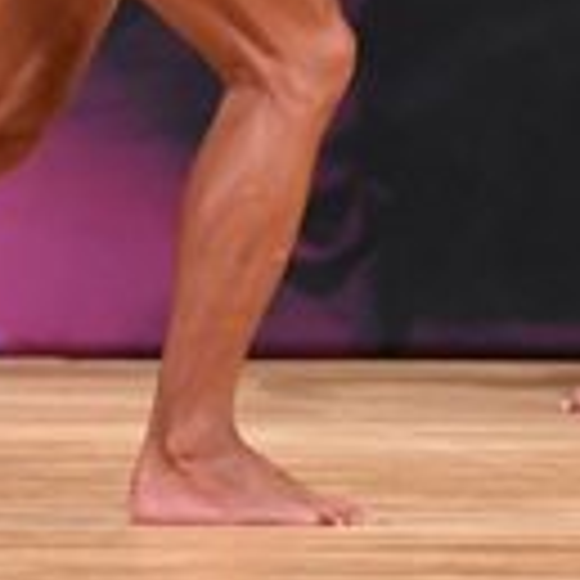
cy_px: -396
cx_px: -973
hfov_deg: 1.4
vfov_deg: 1.4
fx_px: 23260
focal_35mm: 1227
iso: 5600
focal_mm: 160
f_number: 5.6
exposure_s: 1/400
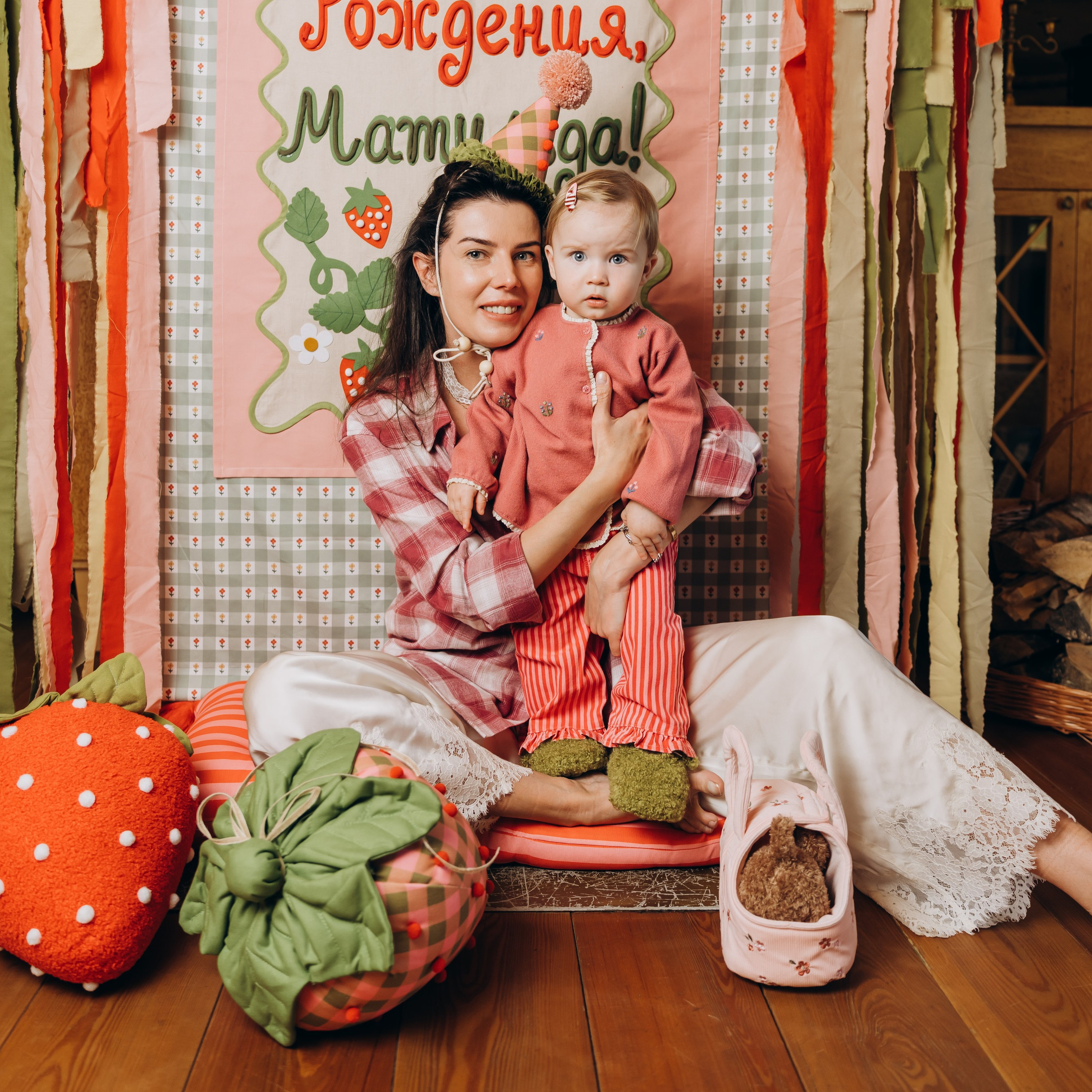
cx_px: 543
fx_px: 1285
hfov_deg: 46.0
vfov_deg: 45.3
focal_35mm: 36
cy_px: 361
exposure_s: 1/100
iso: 320
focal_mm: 28
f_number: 2.8
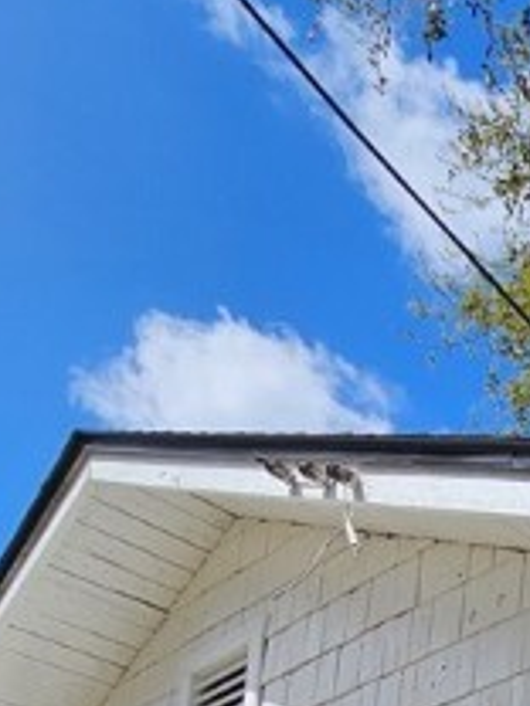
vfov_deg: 27.8
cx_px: 870
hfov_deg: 22.5
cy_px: 1042
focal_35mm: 48
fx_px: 980
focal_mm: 2.2
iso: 50
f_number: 2.2
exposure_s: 1/2693
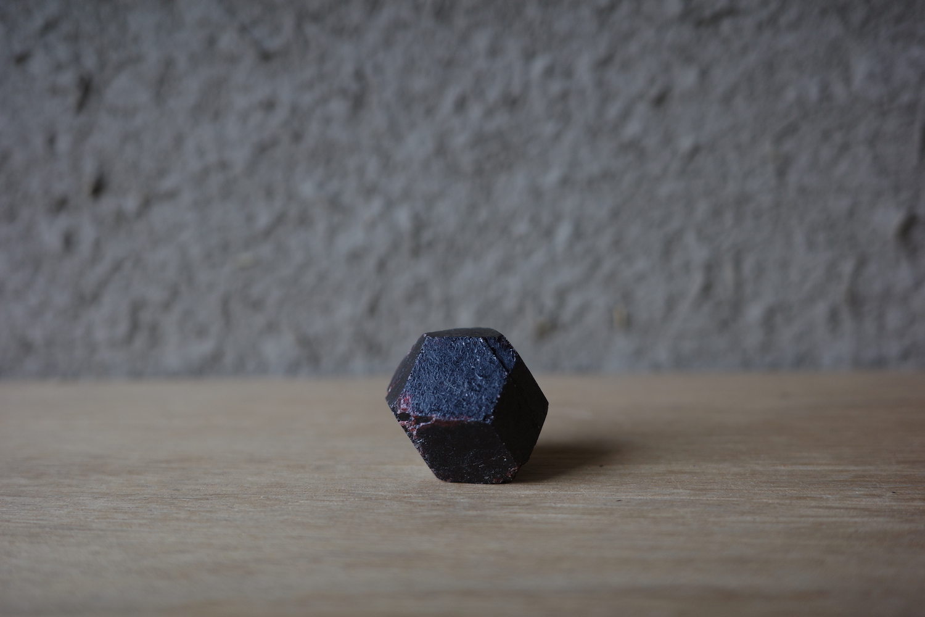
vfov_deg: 33.4
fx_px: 1028
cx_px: 462
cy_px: 308
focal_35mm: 40
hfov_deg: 48.5
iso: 200
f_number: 2.8
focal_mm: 26
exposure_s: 1/100
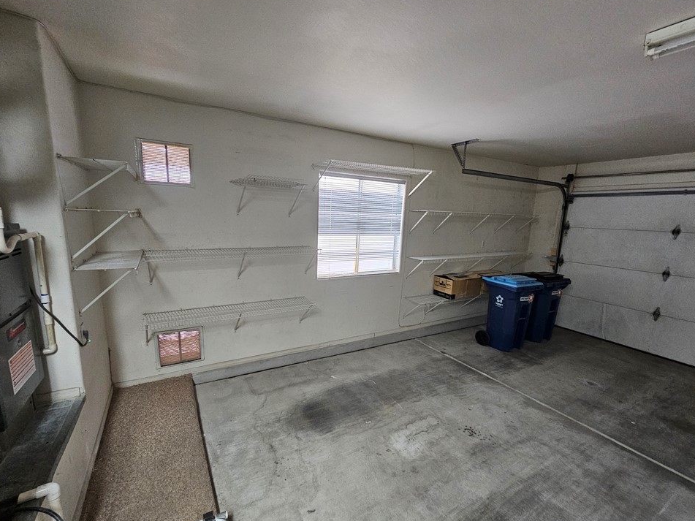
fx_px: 281
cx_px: 341
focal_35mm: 14
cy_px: 270
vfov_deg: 85.6
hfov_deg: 102.1
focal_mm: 2.2
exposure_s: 1/60
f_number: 2.2
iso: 400
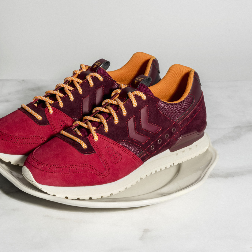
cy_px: 104
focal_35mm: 82
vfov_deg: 21.1
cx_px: 48
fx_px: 675
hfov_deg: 20.9
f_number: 16
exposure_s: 1/160
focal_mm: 50
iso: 64
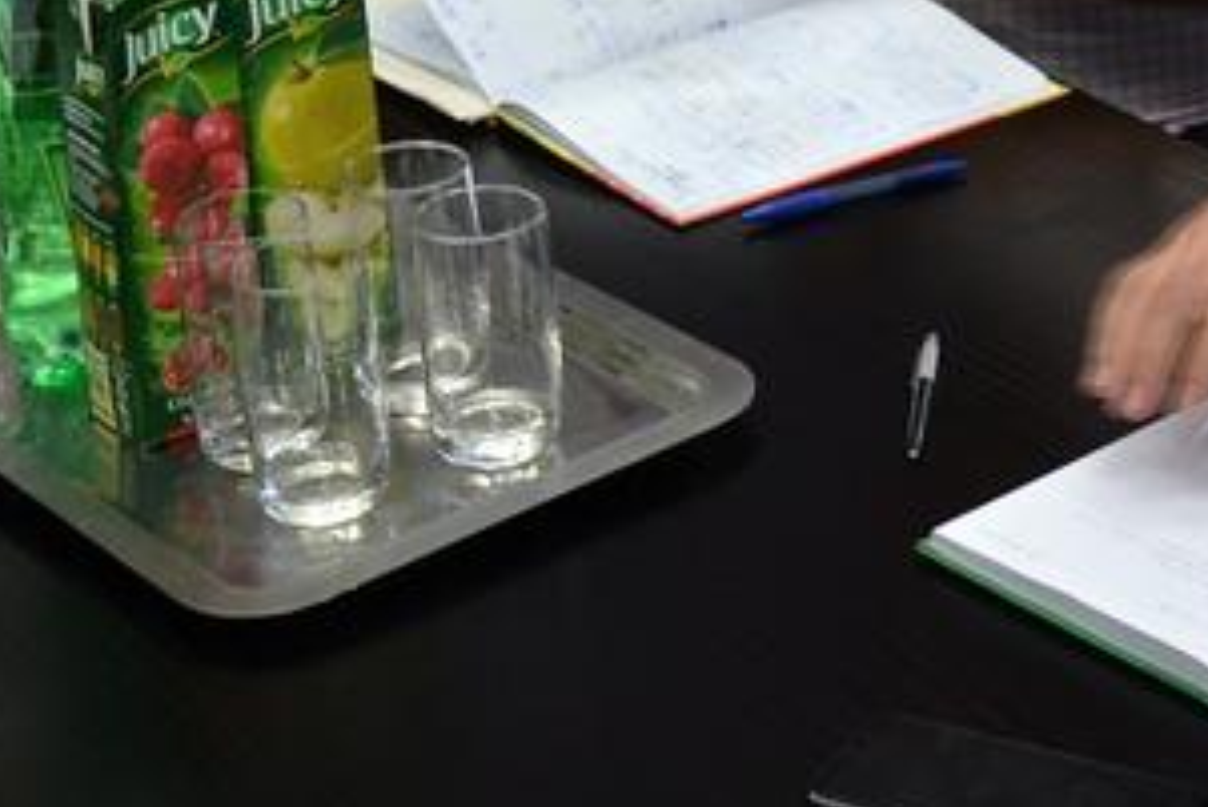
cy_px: -440
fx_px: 3424
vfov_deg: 12.7
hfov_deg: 19.6
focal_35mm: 102
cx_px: 1128
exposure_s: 1/80
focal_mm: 20
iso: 400
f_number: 4.5
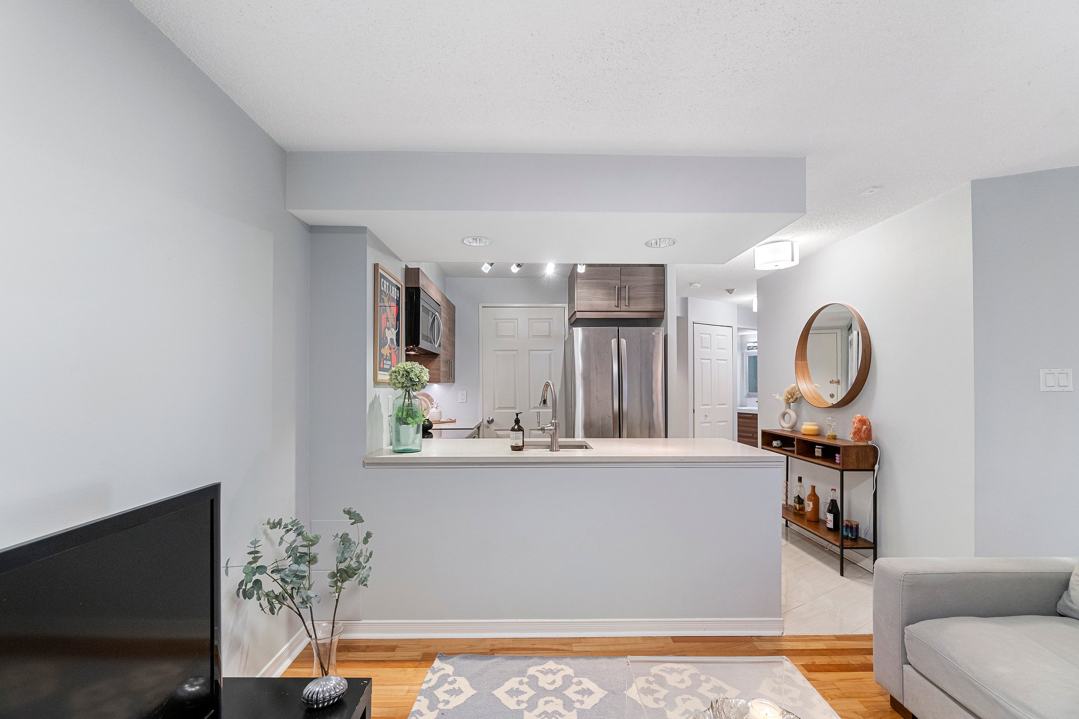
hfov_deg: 100.4
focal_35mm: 15
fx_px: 450
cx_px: 540
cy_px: 360
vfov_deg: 77.3
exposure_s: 1/5
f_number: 6.3
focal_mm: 10
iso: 640
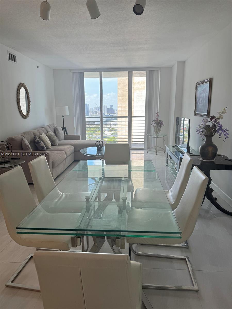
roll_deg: -0.4
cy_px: 154
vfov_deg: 71.6
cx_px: 116
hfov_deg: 56.8
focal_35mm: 24
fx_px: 214
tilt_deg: -10.9
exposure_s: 1/214
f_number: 1.78
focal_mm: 6.76
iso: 64
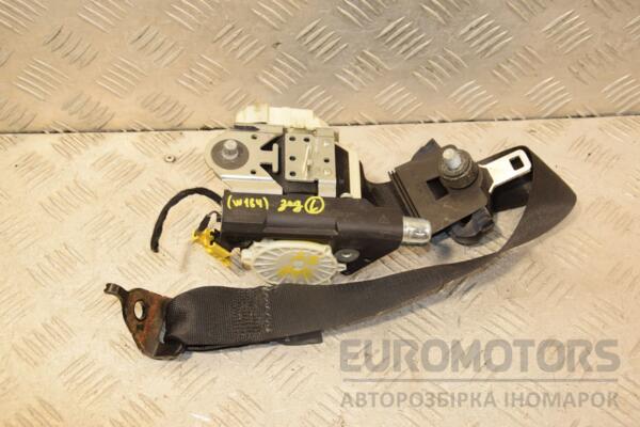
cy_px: 214
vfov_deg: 26.5
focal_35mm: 51
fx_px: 907
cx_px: 320
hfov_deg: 38.9
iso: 800
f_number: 6.3
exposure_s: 1/200
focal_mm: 34
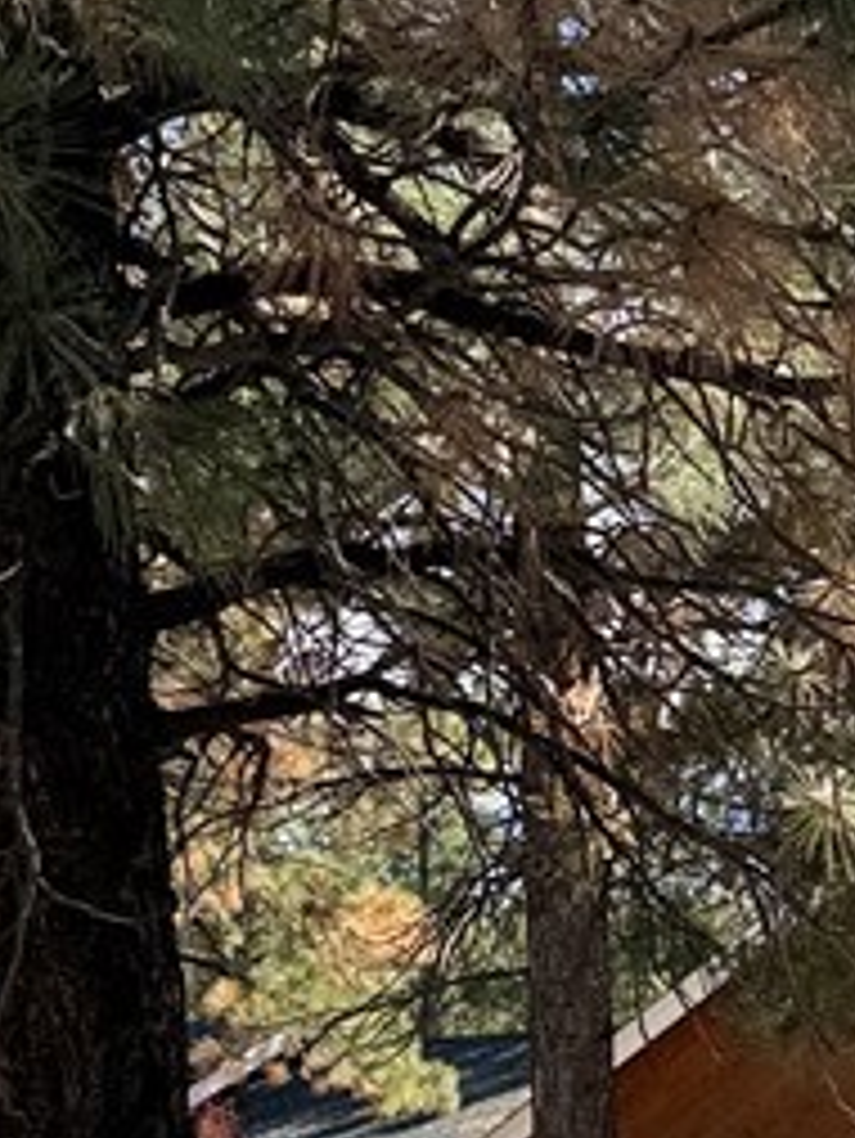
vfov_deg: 19.5
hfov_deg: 15.0
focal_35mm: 97
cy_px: 1210
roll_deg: +1.5
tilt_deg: +3.0
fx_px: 3192
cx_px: 814
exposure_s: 1/1042
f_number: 1.78
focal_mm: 6.76
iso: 80
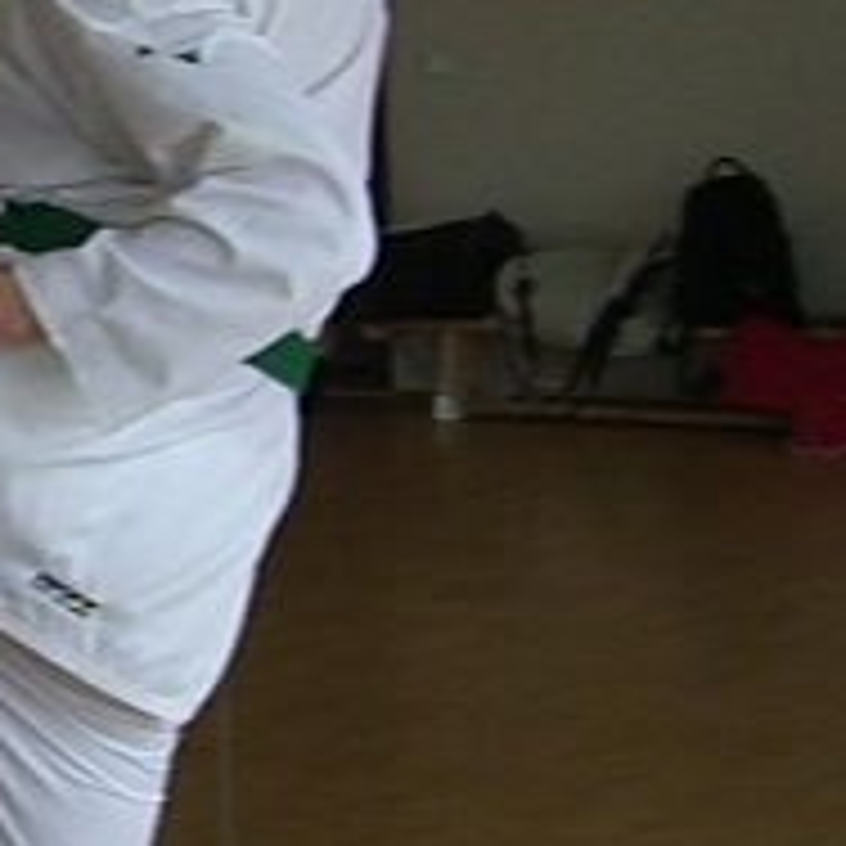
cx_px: -720
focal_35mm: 183
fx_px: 5060
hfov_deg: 9.1
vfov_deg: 9.6
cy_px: 396
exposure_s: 1/800
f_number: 2.8
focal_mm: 7.9
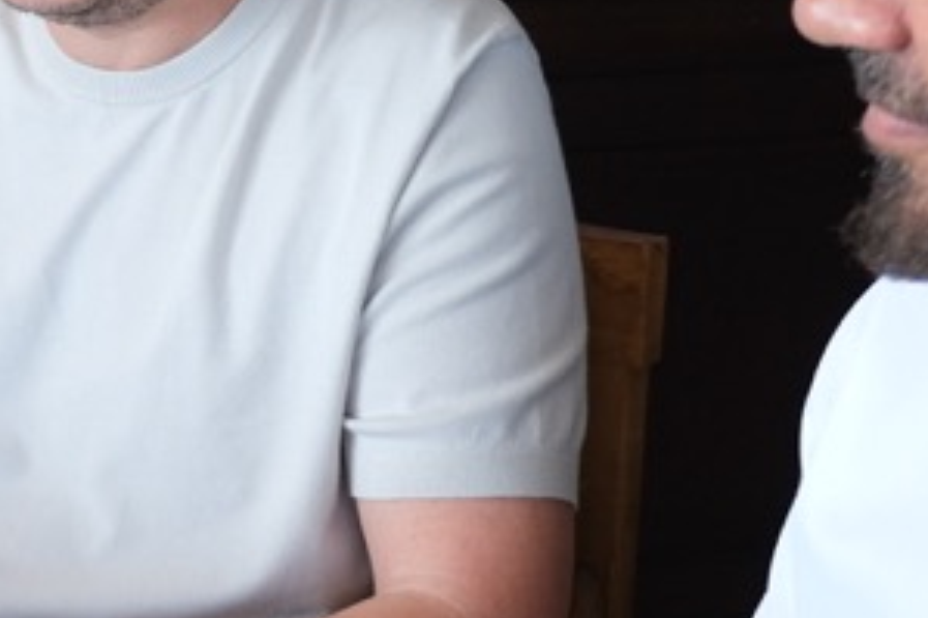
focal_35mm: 124
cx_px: -130
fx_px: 3195
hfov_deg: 16.0
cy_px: -14
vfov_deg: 10.9
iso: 500
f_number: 2.8
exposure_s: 1/125
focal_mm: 19.6
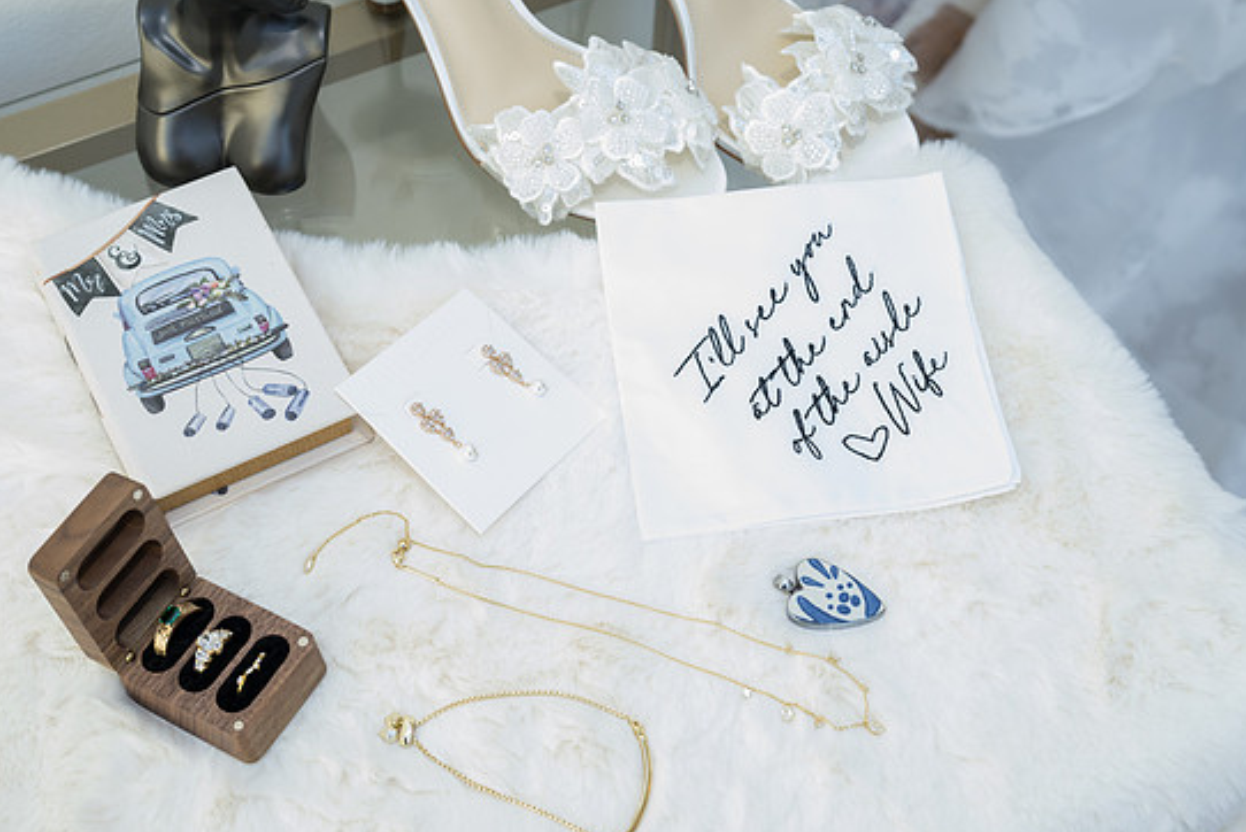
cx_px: 606
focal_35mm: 51
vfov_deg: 26.5
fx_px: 1766
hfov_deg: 38.9
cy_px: 420
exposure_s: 1/125
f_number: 5.6
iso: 800
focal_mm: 43
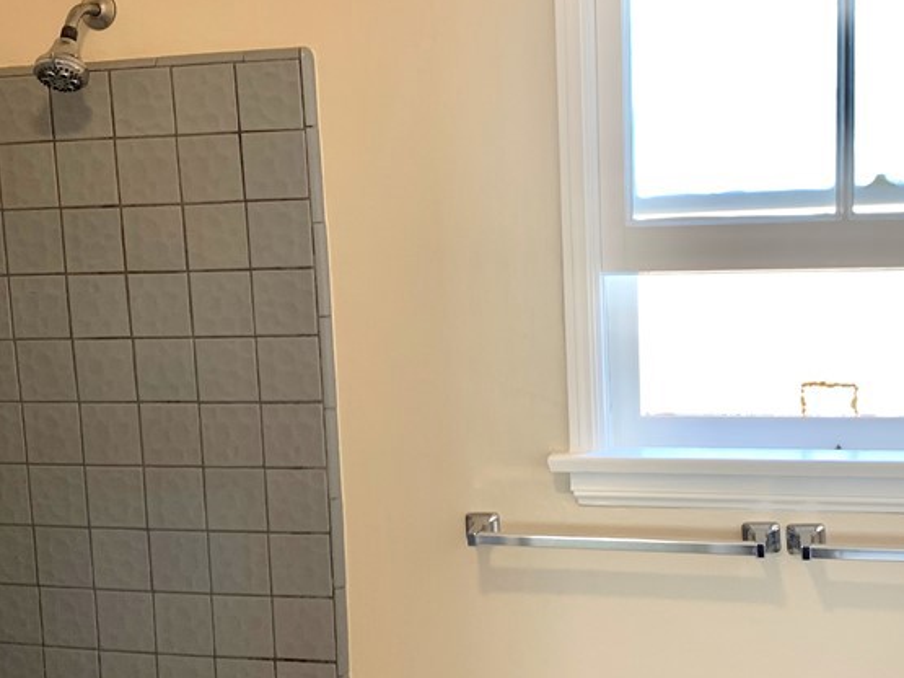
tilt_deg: -7.9
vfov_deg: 30.3
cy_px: 355
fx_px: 1253
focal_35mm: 48
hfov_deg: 39.7
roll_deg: +2.3
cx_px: 430
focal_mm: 4.25
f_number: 1.8
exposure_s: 1/60
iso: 50
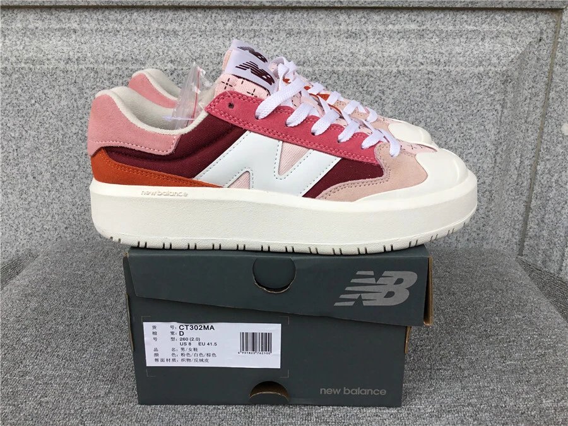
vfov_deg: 45.4
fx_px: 509
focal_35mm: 31
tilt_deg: -19.8
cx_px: 284
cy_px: 213
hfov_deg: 58.4
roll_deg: +0.2
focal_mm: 3.3
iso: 25
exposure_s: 1/332
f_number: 2.4
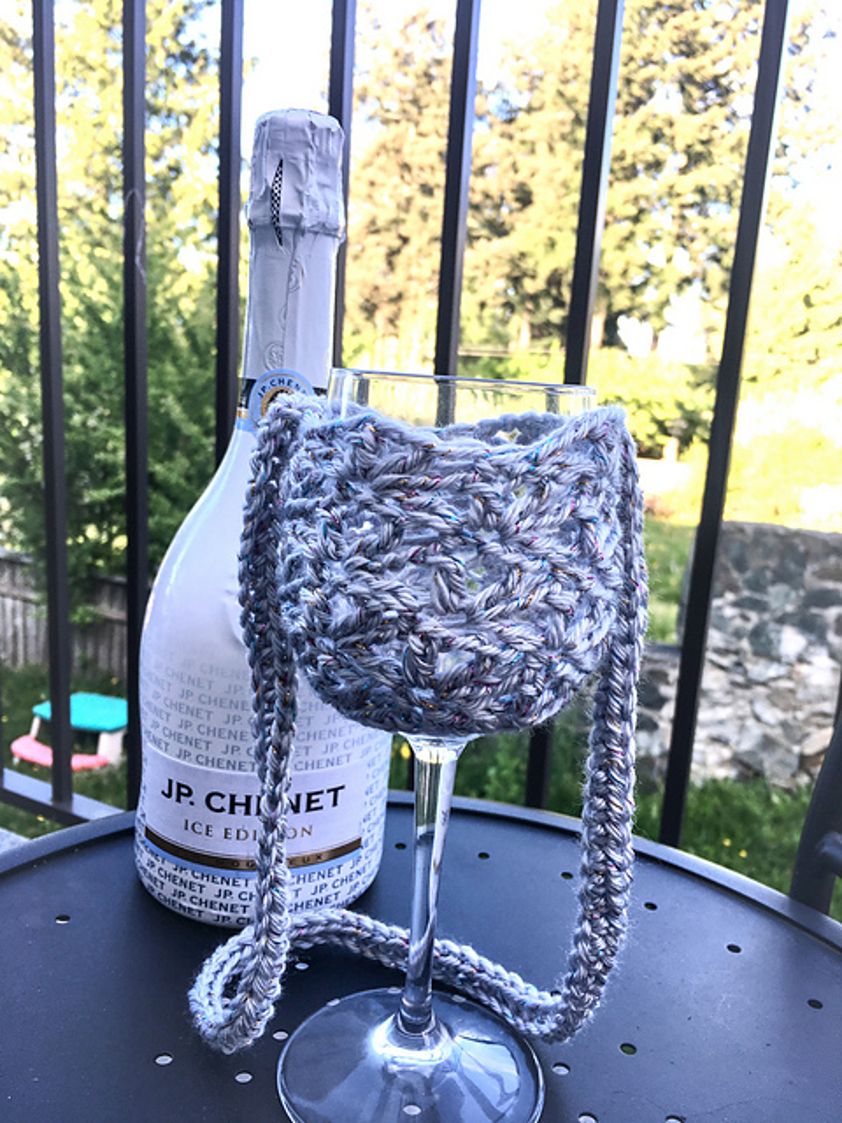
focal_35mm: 29
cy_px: 562
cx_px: 421
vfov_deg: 61.7
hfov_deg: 48.2
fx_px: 941
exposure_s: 1/125
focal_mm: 4.15
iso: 25
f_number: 2.2
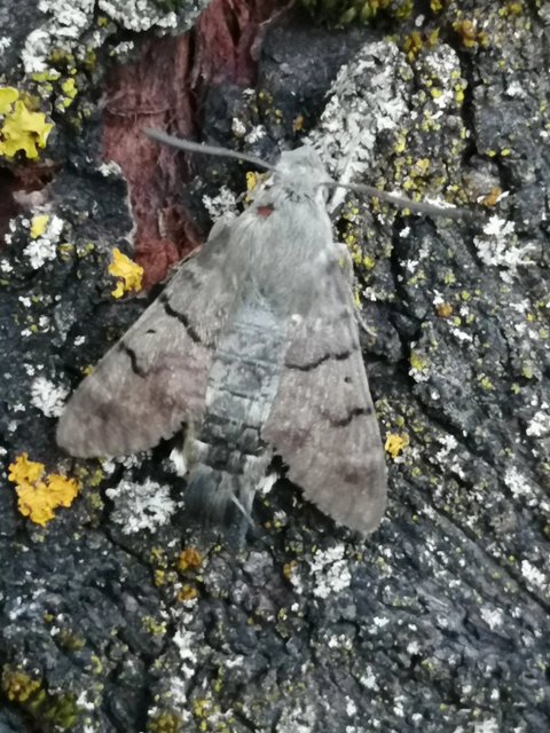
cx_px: 275
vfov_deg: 19.8
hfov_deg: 14.9
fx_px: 2097
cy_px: 366
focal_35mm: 99
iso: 640
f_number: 1.8
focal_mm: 3.95
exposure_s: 1/20
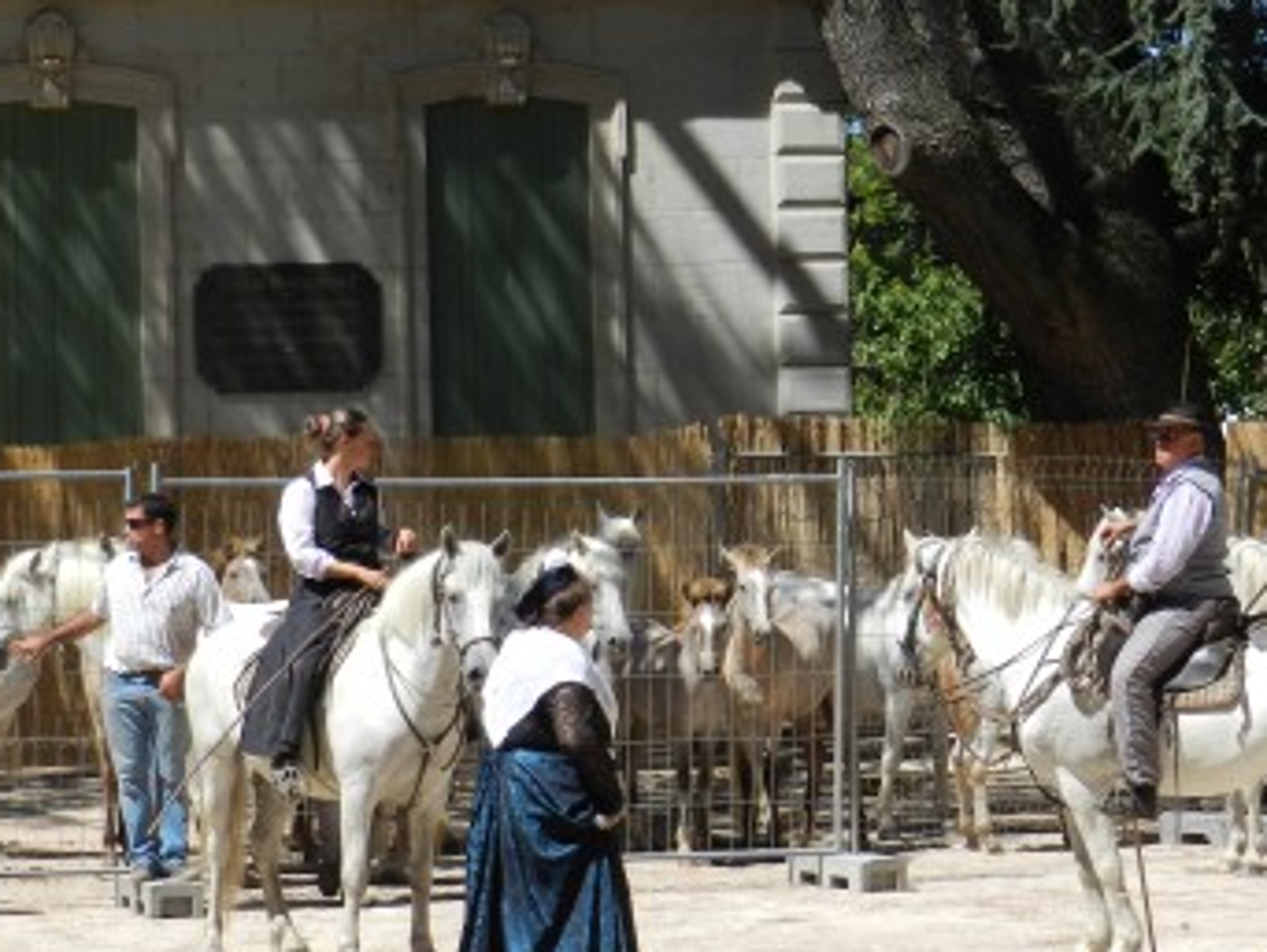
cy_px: 352
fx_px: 5750
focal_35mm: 157
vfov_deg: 9.5
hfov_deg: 12.6
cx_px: 837
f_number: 4.4
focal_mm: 14.9
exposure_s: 1/800
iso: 160
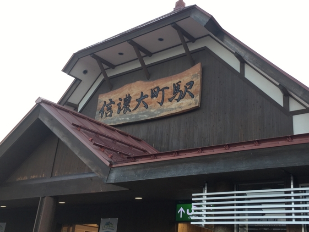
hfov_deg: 42.9
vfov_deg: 32.7
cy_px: 86
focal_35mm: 44
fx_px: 393
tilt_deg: +23.7
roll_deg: -3.7
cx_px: 168
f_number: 2.2
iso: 32
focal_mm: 4.15
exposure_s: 1/60
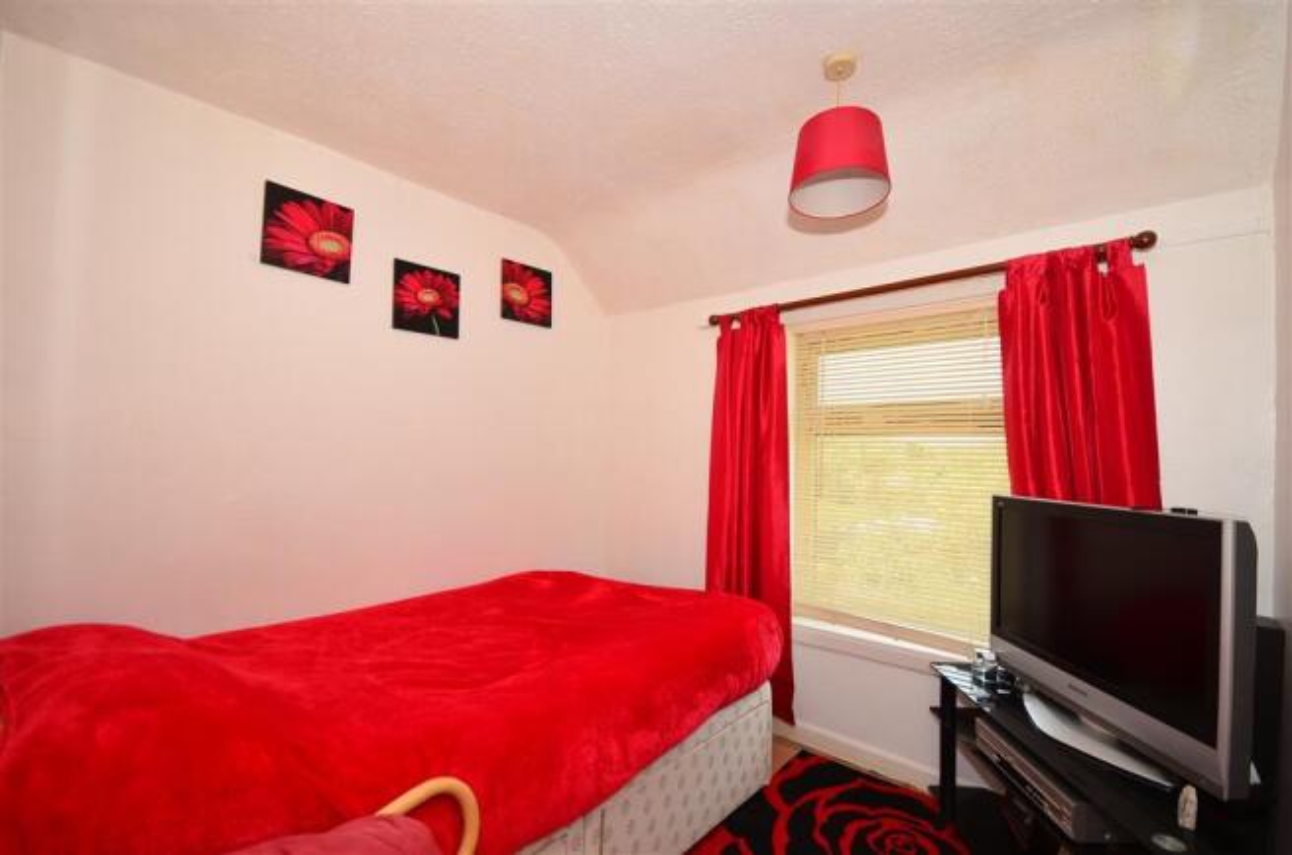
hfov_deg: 100.5
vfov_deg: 77.0
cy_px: 428
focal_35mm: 15
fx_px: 537
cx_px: 646
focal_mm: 10
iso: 200
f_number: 5.6
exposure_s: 1/125
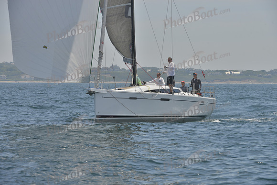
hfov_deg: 10.3
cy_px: 92
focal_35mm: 200
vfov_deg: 6.9
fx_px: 1539
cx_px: 138
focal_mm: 200
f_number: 10
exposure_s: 1/800
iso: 280
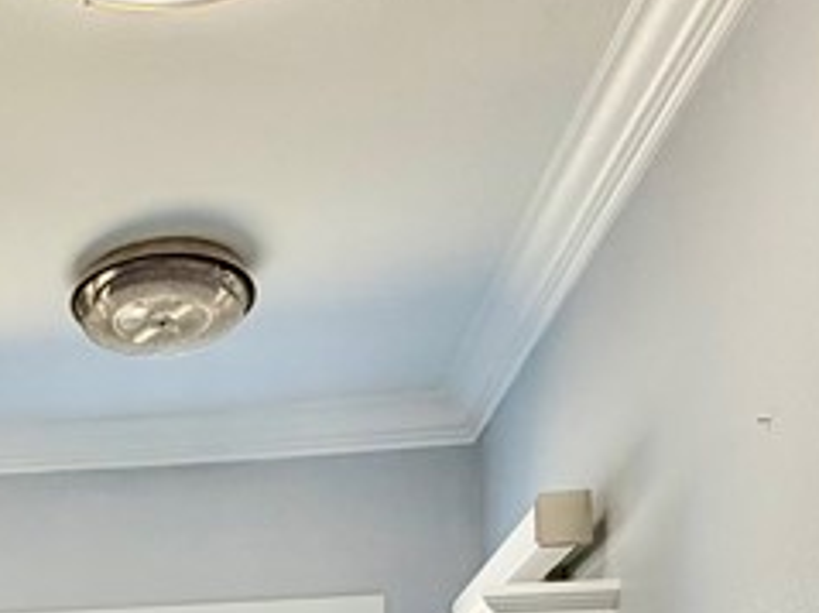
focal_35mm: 60
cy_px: 962
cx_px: -65
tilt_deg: +0.0
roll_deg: +0.7
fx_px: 1419
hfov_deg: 29.3
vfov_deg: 20.3
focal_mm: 2.22
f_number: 2.2
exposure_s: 1/120
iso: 160
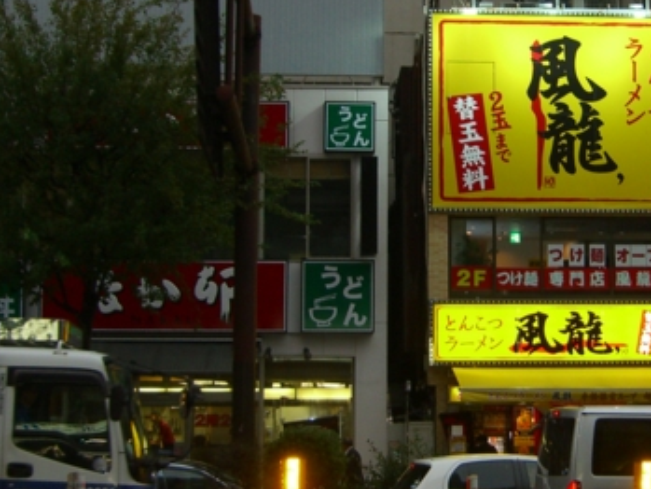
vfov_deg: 17.0
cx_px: 515
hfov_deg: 22.2
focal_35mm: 87
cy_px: 198
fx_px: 1637
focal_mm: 7.9
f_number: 2.8
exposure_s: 1/60
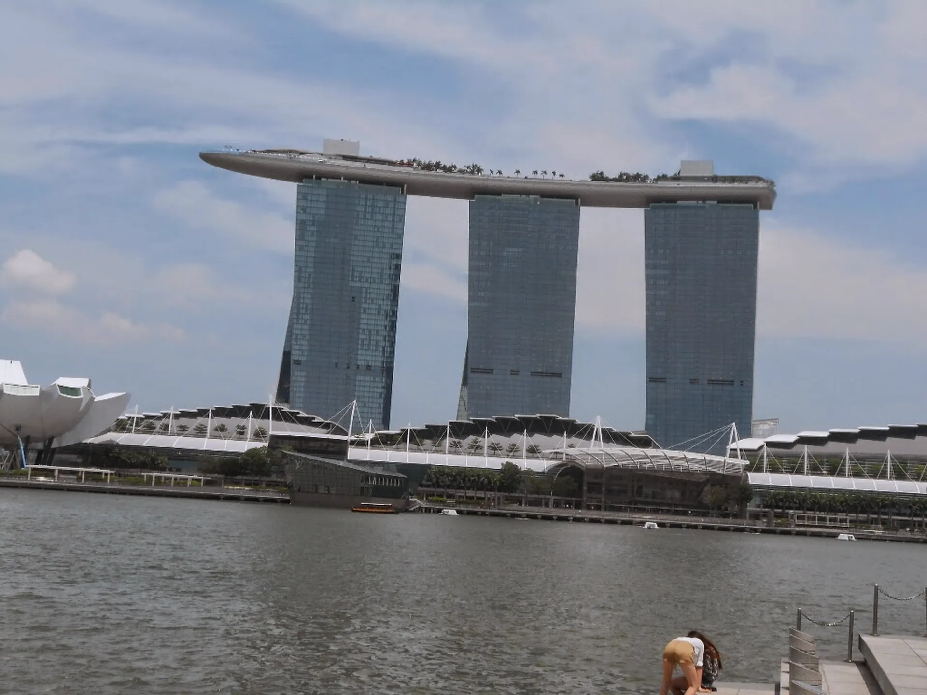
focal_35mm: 49
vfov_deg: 29.7
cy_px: 348
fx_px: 1312
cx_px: 464
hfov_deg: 38.9
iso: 80
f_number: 4.8
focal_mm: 8.8
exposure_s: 1/1000
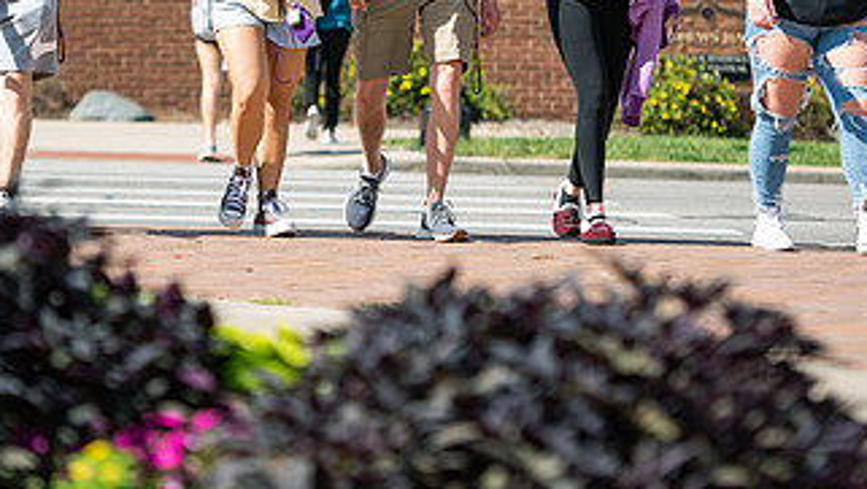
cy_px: -4
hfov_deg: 9.3
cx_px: 281
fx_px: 5314
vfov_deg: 5.3
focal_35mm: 231
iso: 64
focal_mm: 122
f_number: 3.2
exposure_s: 1/500
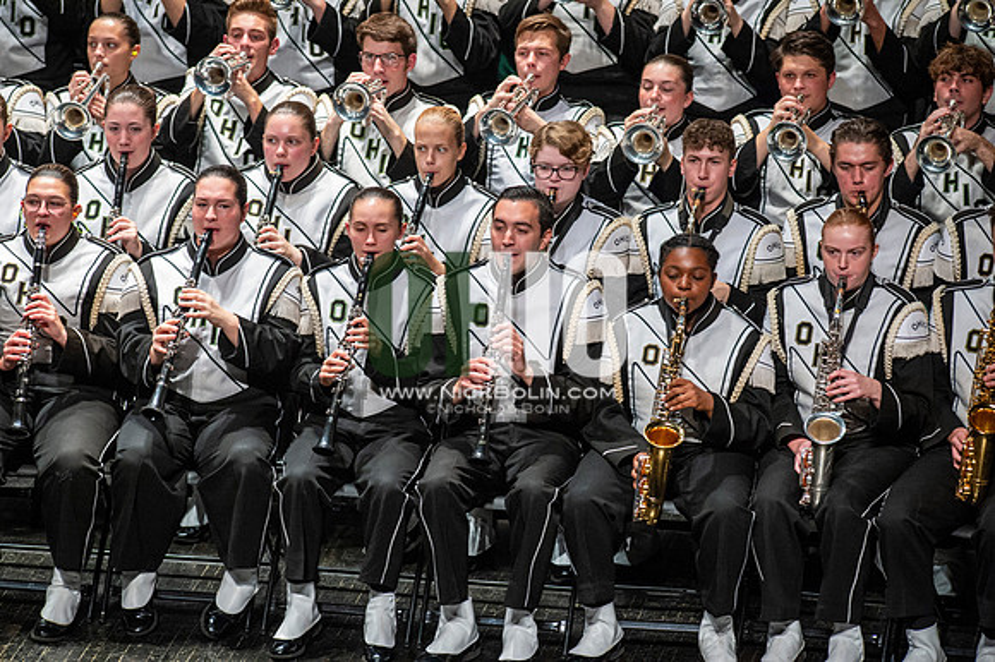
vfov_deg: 4.6
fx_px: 8287
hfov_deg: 6.9
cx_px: 498
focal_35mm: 300
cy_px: 331
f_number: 5.6
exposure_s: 1/400
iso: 5000
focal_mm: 300
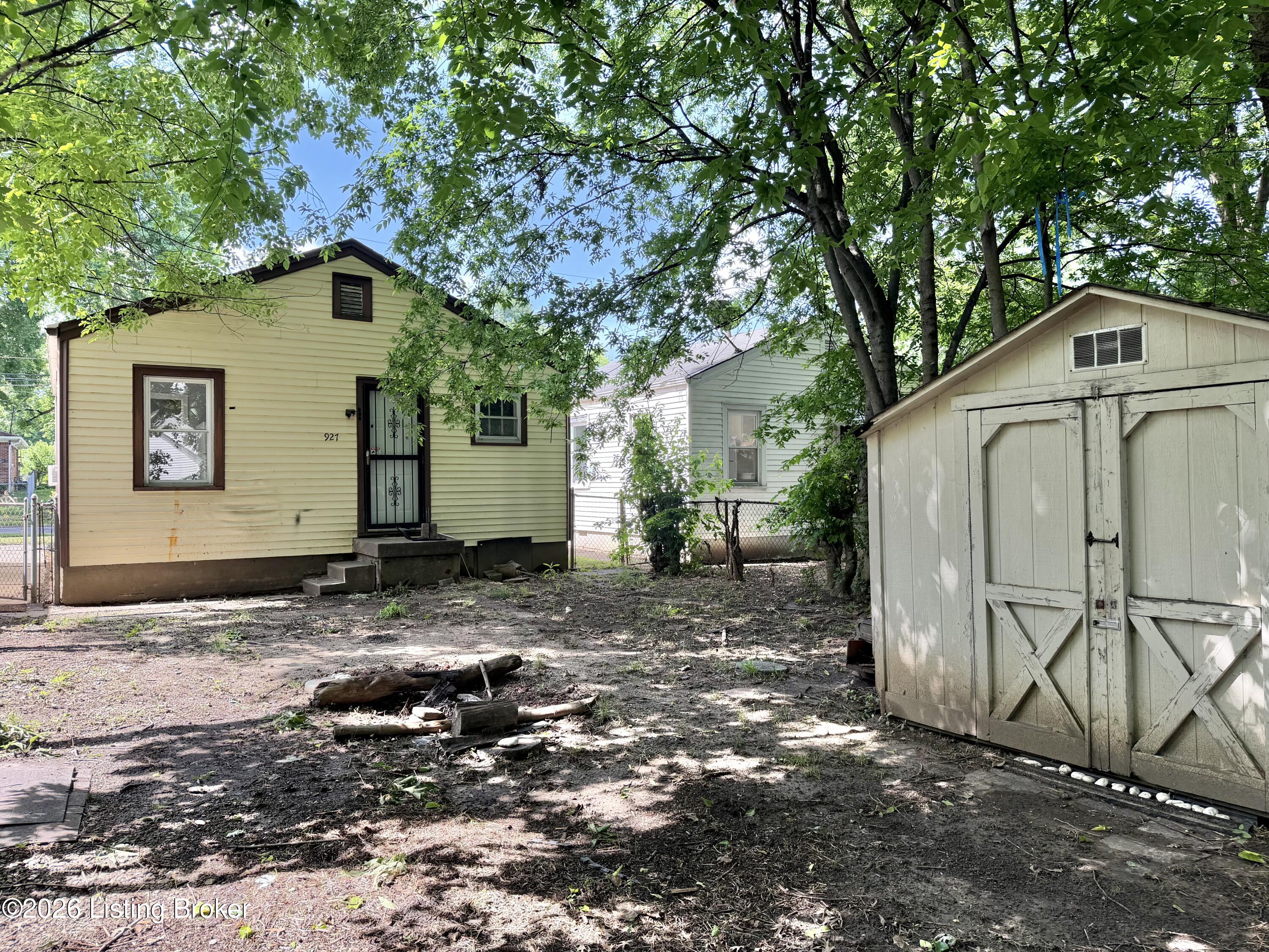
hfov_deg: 71.6
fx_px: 880
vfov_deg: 56.8
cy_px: 476
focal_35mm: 24
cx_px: 634
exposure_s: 1/403
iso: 100
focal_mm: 6.76
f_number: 1.78
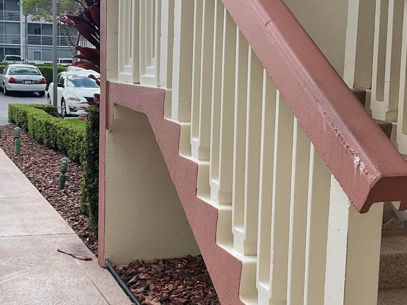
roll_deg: -2.3
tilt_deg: -8.5
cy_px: 167
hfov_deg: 29.8
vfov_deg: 22.6
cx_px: 185
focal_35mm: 65
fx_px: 764
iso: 16
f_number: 1.8
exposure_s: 1/781
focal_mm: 3
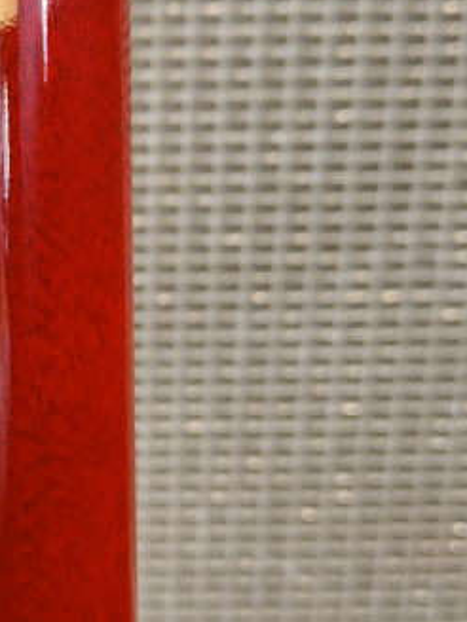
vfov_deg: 24.7
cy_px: 317
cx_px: -23
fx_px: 1421
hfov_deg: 18.1
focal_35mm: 79
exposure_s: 1/60
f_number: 1.8
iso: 320
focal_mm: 5.59
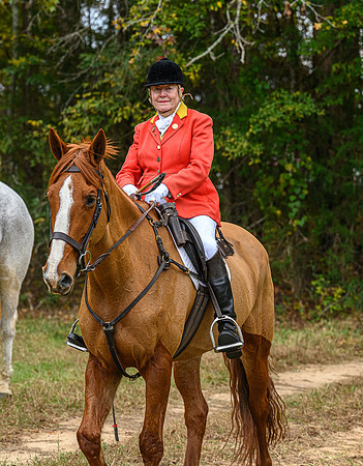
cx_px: 169
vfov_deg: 15.0
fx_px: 1768
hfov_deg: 11.7
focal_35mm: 130
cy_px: 194
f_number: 3.2
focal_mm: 78
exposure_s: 1/1000
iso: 1250
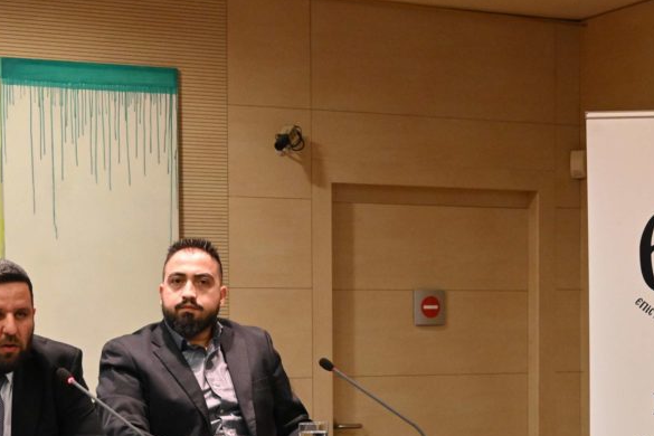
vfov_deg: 16.1
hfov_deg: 24.2
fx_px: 1526
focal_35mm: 84
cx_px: 347
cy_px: 367
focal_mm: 48
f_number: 5.6
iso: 8000
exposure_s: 1/200
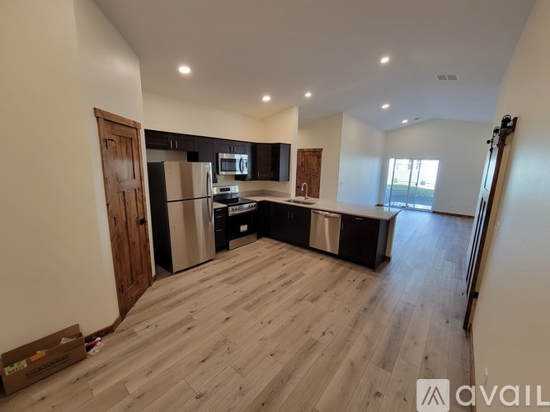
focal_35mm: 13
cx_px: 275
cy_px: 206
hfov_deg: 106.2
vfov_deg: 89.9
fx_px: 207
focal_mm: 2.2
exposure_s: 1/60
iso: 125
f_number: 2.2
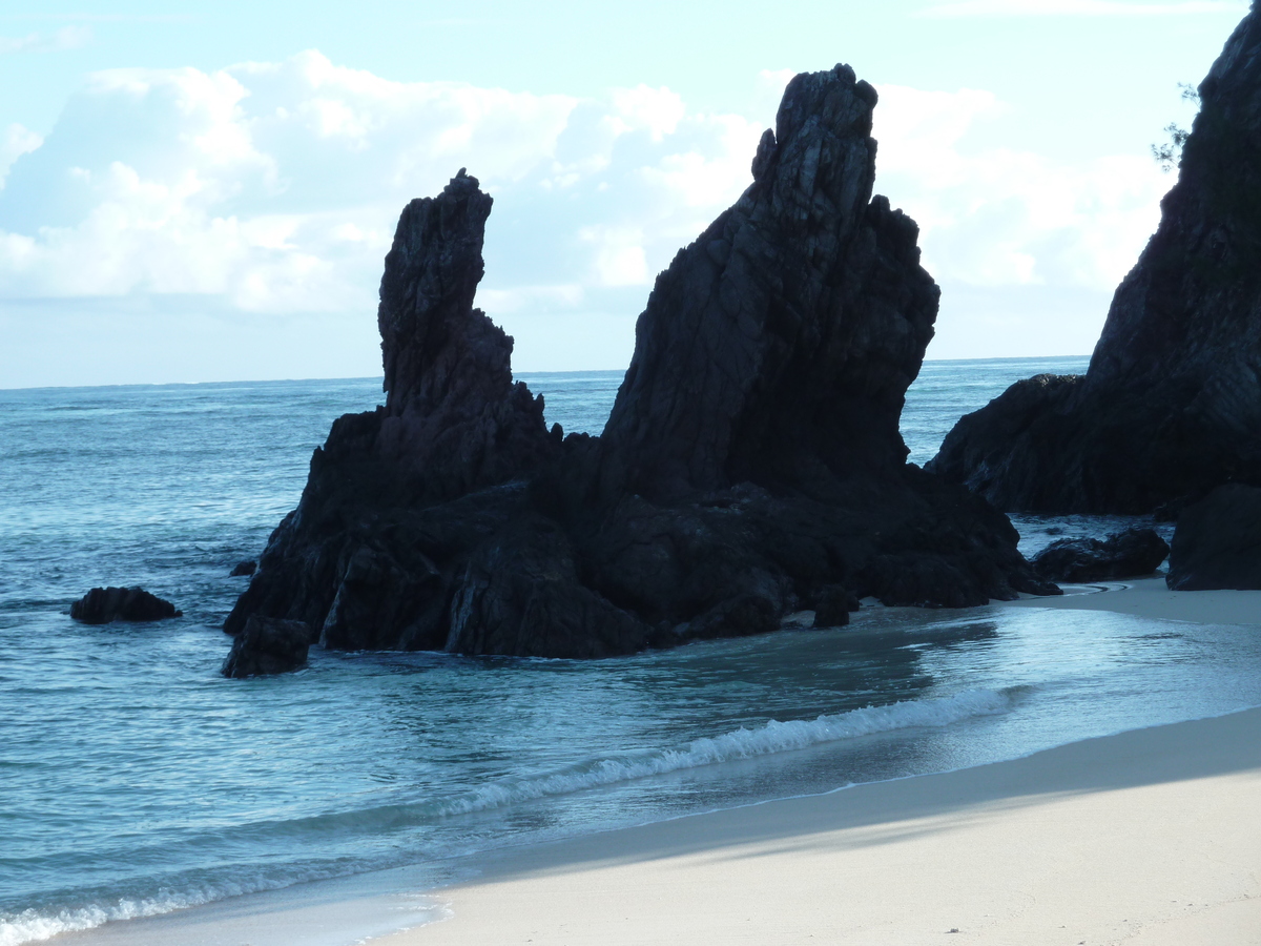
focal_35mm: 104
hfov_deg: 18.9
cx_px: 630
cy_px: 473
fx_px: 3789
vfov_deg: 14.2
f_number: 4.3
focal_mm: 17
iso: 80
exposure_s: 1/250
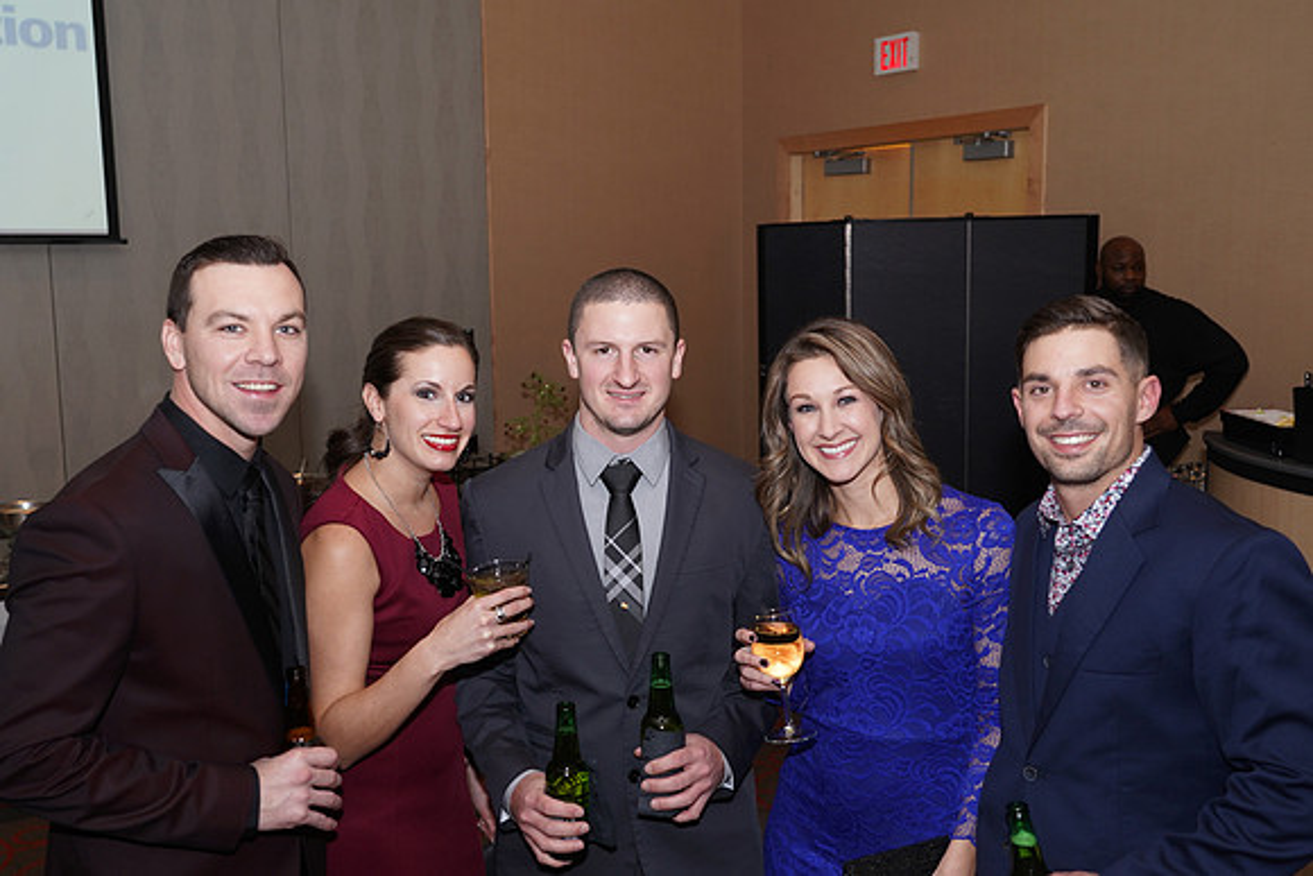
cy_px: 438
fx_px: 1313
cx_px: 656
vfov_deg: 36.9
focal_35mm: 36
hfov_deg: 53.1
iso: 640
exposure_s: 1/100
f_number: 4.5
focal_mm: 36
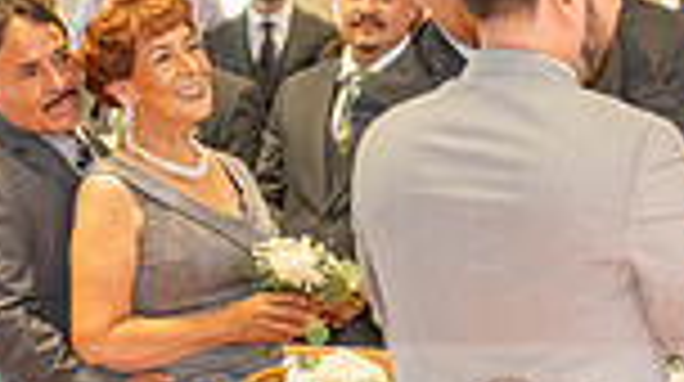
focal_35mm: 180
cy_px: 452
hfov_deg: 12.0
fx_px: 3260
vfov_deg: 6.7
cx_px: 477
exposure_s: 1/160
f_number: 2.8
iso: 1600
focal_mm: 45
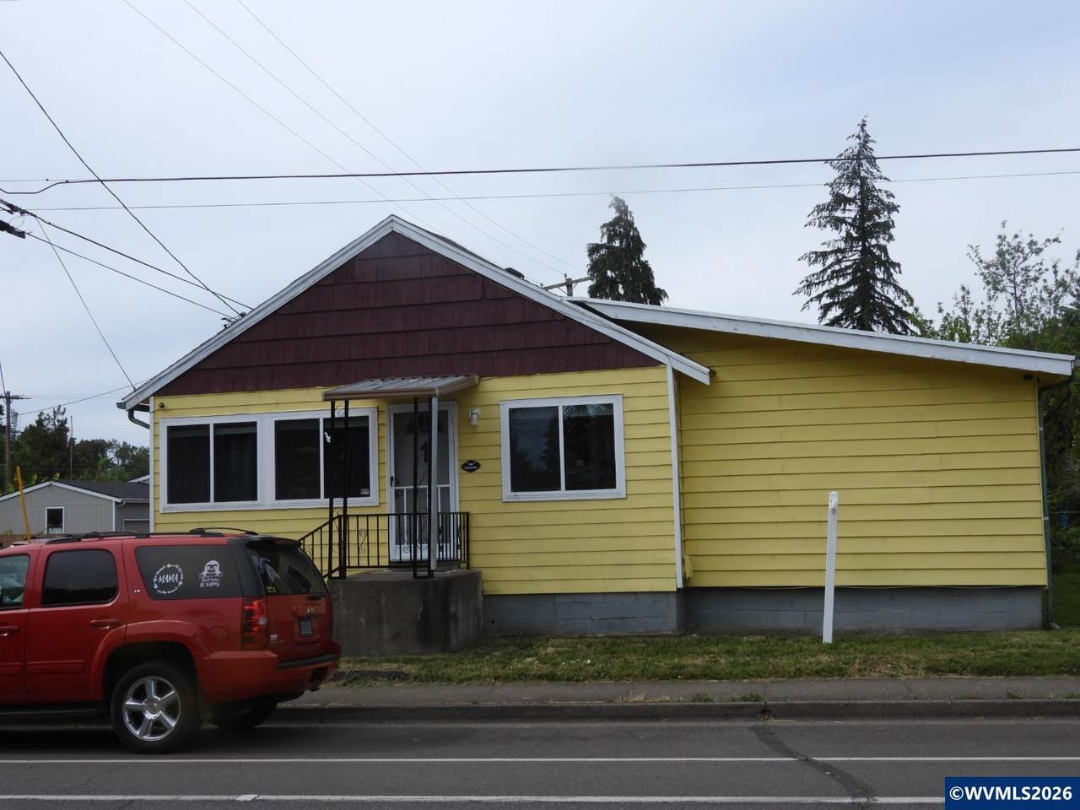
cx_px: 540
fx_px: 1342
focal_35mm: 43
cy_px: 405
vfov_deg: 33.6
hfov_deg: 43.9
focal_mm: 7.7
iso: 100
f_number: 3.2
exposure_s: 1/1250
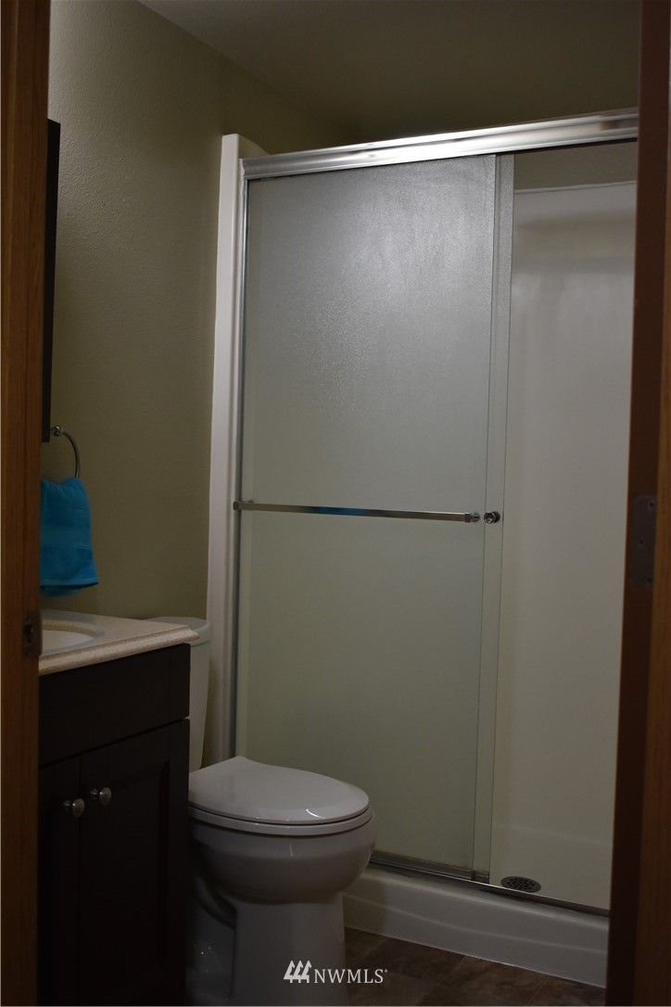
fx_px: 1048
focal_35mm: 38
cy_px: 504
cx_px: 336
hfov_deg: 35.5
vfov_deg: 51.3
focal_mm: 25
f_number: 4
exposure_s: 1/125
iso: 900
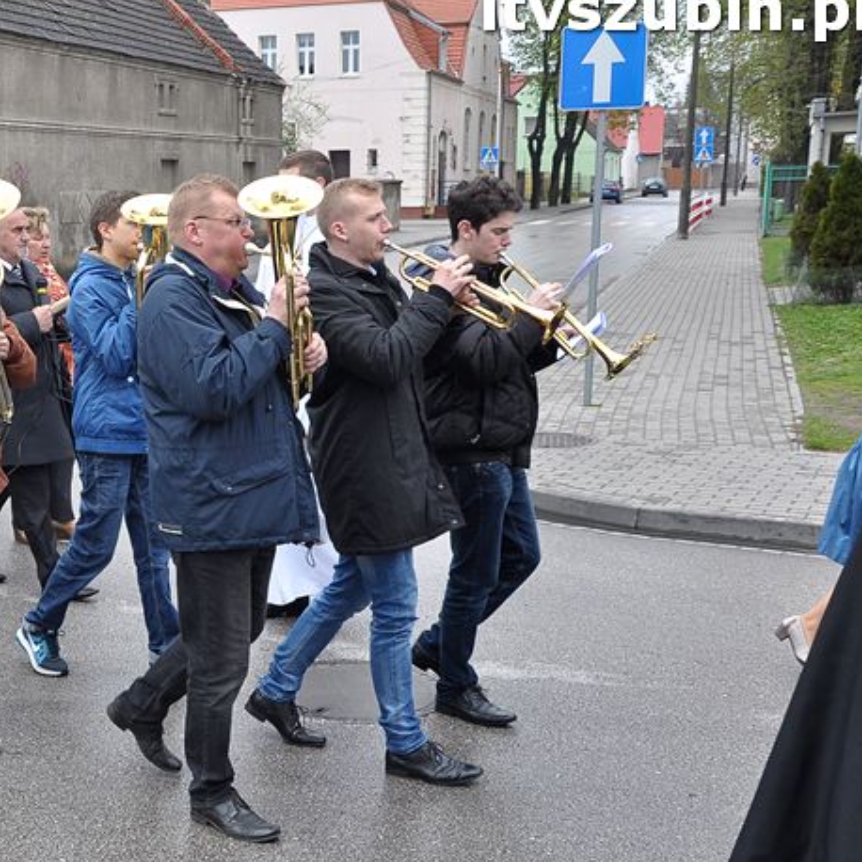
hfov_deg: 31.4
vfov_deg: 32.8
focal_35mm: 52
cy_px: 483
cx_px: 105
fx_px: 1465
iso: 320
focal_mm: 22
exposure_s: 1/250
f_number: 8
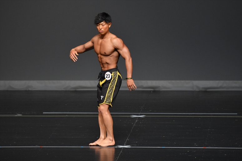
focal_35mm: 345
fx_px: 2318
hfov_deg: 6.0
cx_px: 121
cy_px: 80
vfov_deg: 4.0
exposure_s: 1/400
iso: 2000
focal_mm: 230
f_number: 5.6
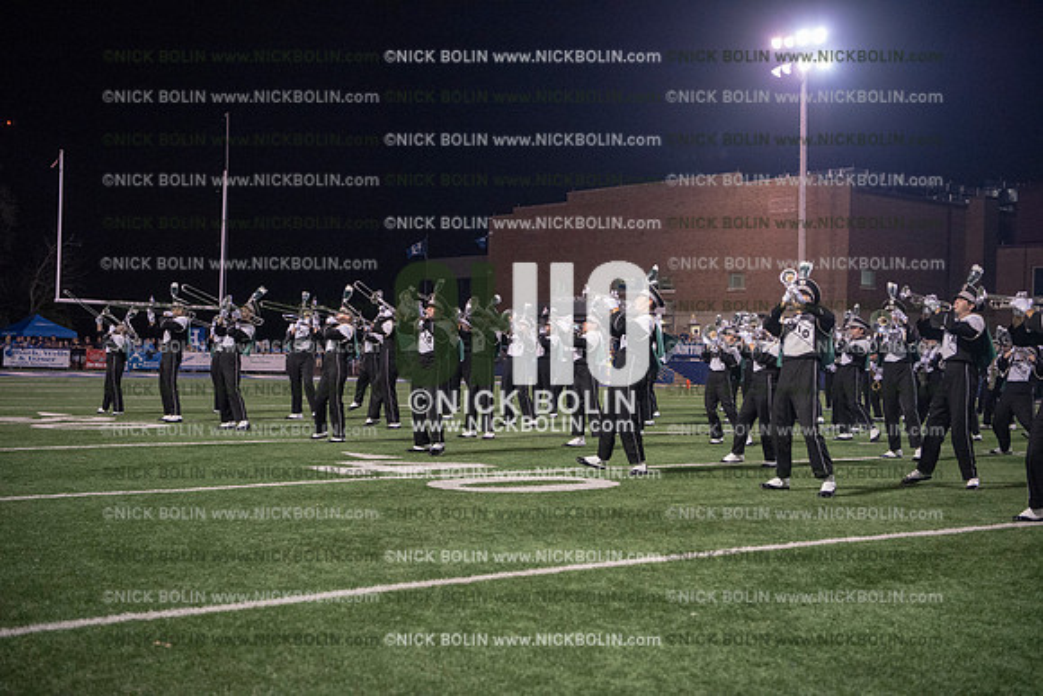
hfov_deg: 41.1
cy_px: 348
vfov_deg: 28.1
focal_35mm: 48
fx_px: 1391
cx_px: 522
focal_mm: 48
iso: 3200
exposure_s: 1/500
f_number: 3.2
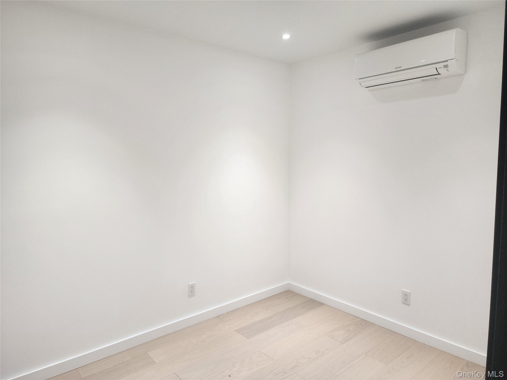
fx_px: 337
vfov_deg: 58.9
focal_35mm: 23
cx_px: 254
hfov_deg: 73.9
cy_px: 190
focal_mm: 6.4
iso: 200
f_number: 1.8
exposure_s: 1/120
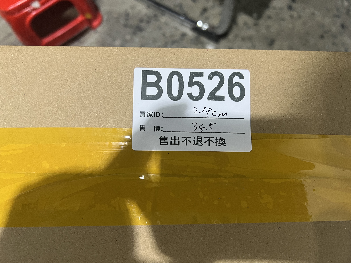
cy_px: 132
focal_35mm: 26
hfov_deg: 67.3
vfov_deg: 53.1
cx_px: 176
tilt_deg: -84.5
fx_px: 264
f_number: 1.5
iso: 200
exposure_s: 1/50
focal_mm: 5.7
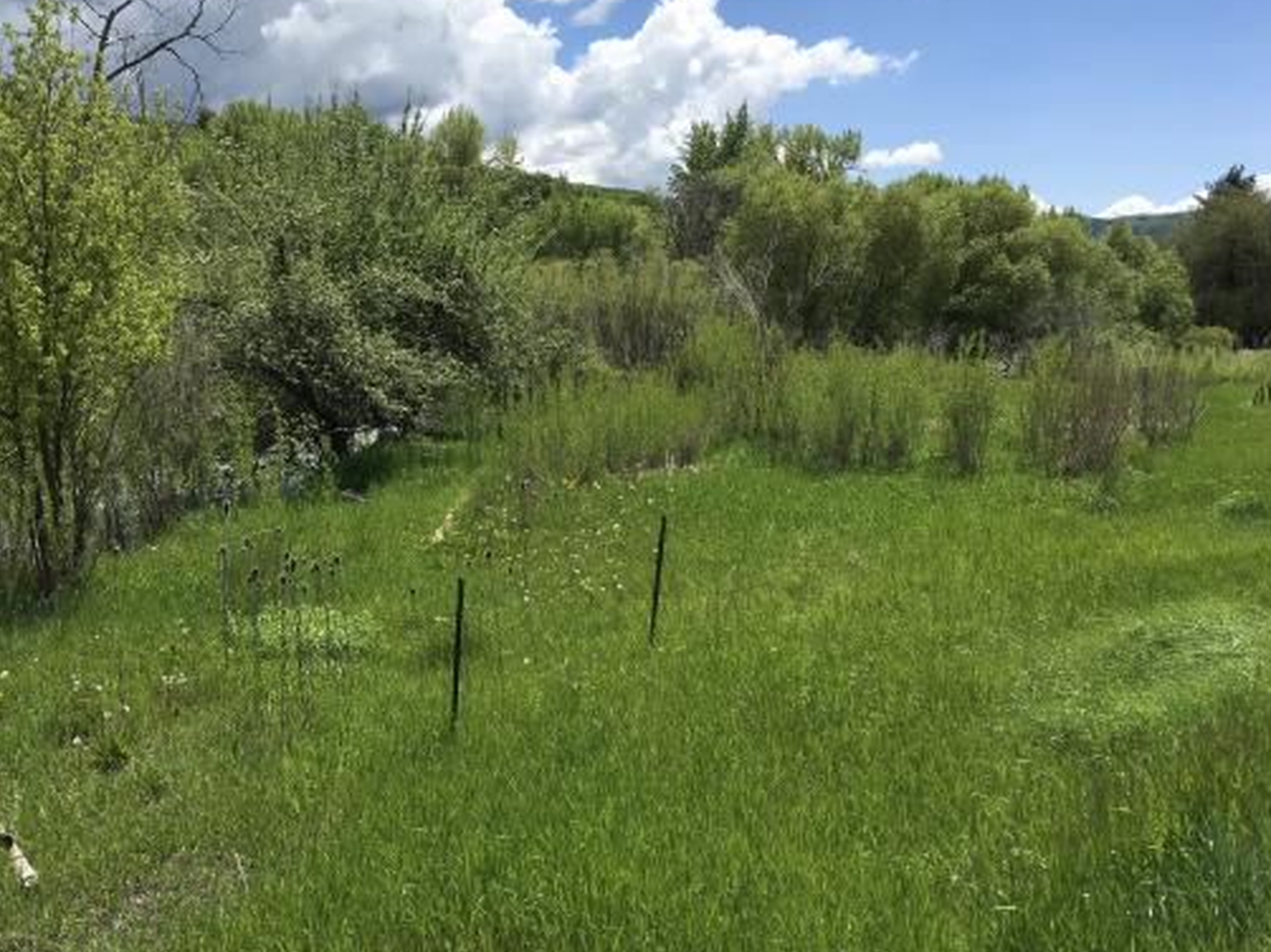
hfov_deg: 49.7
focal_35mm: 37
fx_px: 1358
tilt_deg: -7.0
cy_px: 489
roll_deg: +1.2
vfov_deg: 38.6
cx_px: 484
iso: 25
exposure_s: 1/2262
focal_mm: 4.15
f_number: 2.2
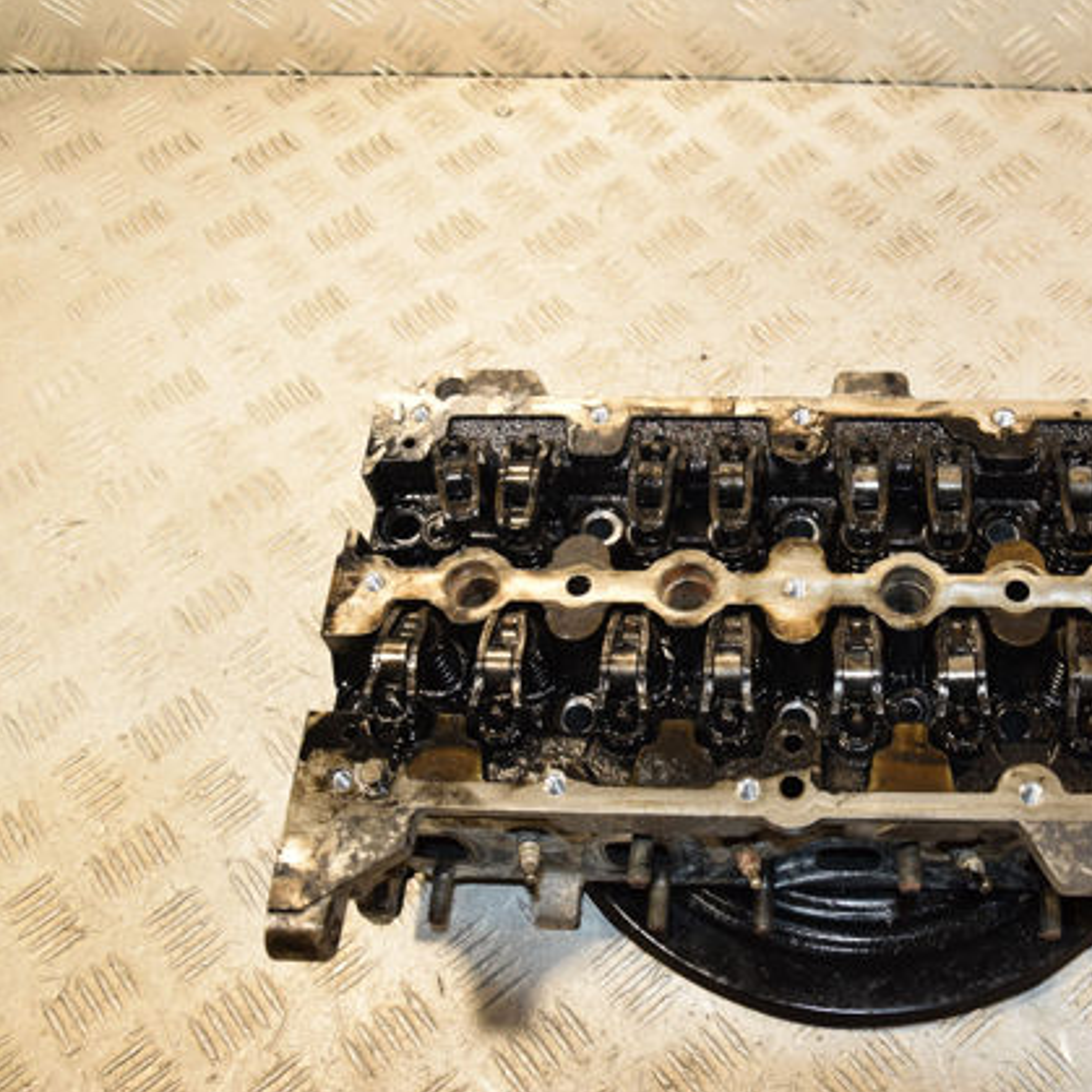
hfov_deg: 46.1
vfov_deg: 47.2
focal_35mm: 35
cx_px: 769
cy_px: 542
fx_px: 1249
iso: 800
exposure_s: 1/200
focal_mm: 18
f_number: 6.3
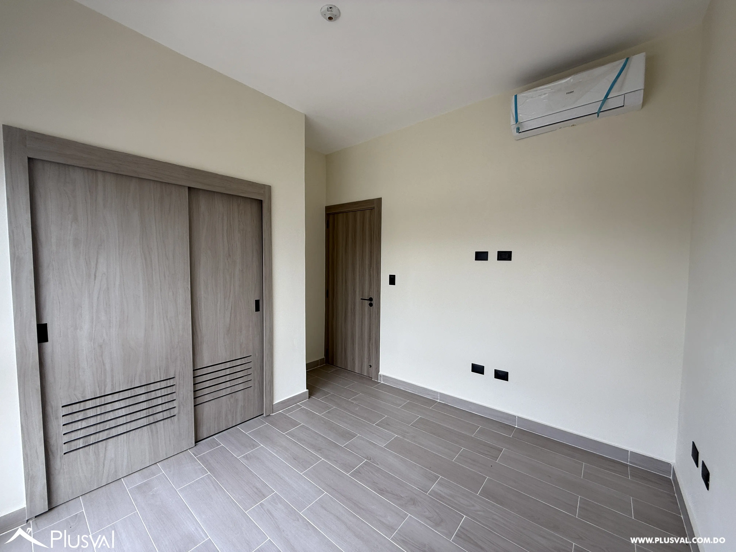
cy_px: 276
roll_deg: -0.2
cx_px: 368
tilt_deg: -2.2
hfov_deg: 102.1
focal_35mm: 14
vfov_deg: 85.7
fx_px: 298
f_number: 2.2
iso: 50
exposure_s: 1/183
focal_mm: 2.22
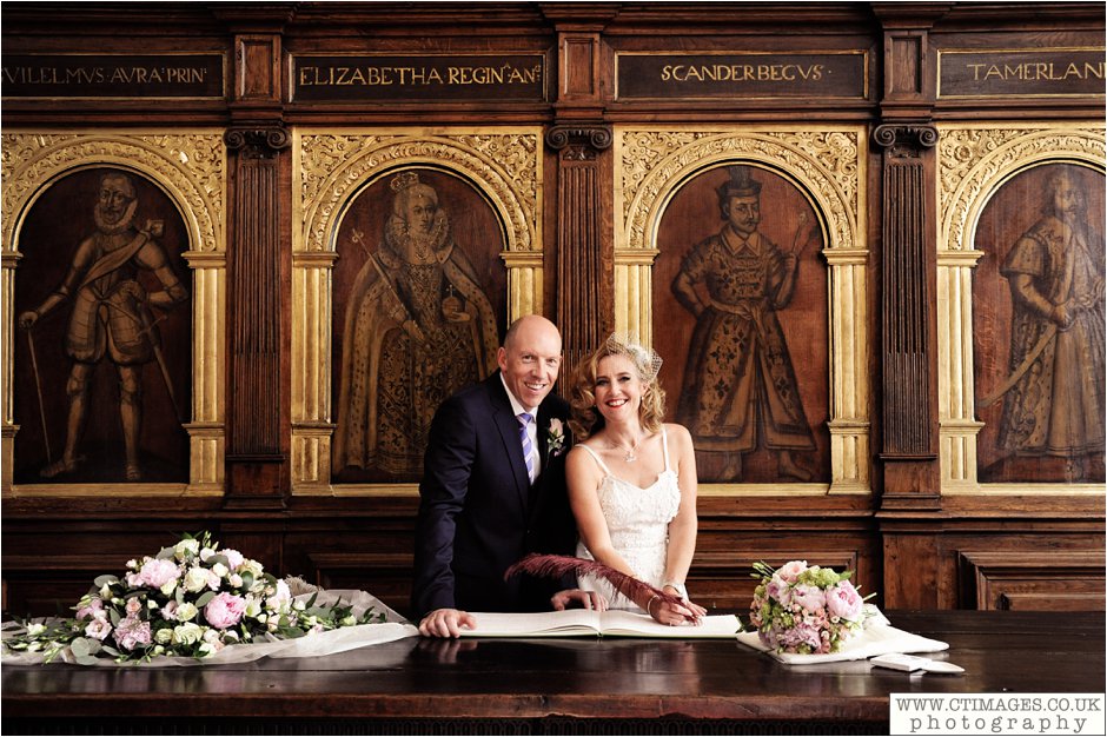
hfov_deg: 54.5
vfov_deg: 37.8
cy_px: 368
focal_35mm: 35
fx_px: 1076
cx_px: 554
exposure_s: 1/125
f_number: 5
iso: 2500
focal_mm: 35
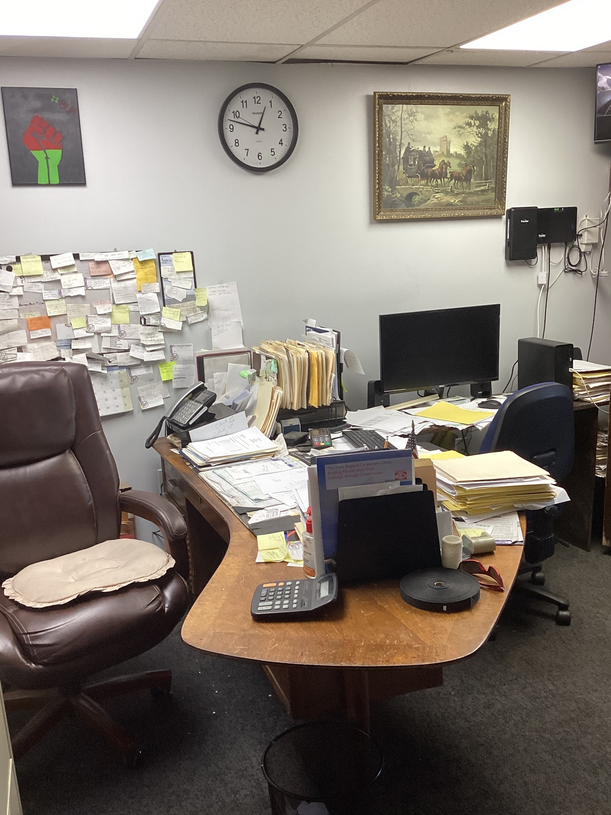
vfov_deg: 55.3
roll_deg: +2.6
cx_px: 309
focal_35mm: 33
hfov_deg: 42.9
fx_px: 777
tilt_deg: -13.0
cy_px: 426
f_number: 2.4
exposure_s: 1/60
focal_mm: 3.3
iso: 80
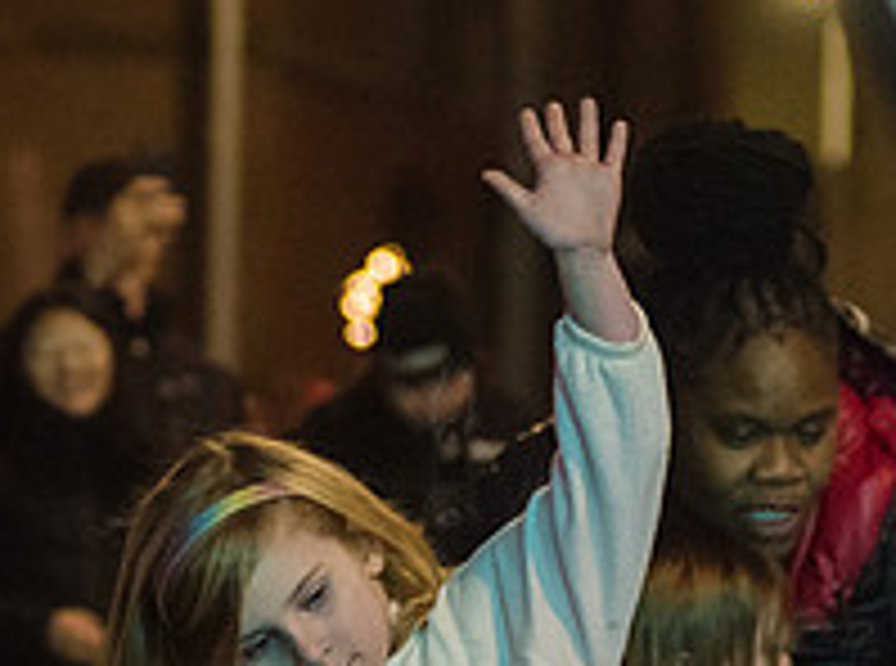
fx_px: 7174
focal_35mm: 278
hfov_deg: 7.1
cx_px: 247
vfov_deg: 5.3
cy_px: 901
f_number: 3.2
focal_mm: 80
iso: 8000
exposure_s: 1/200
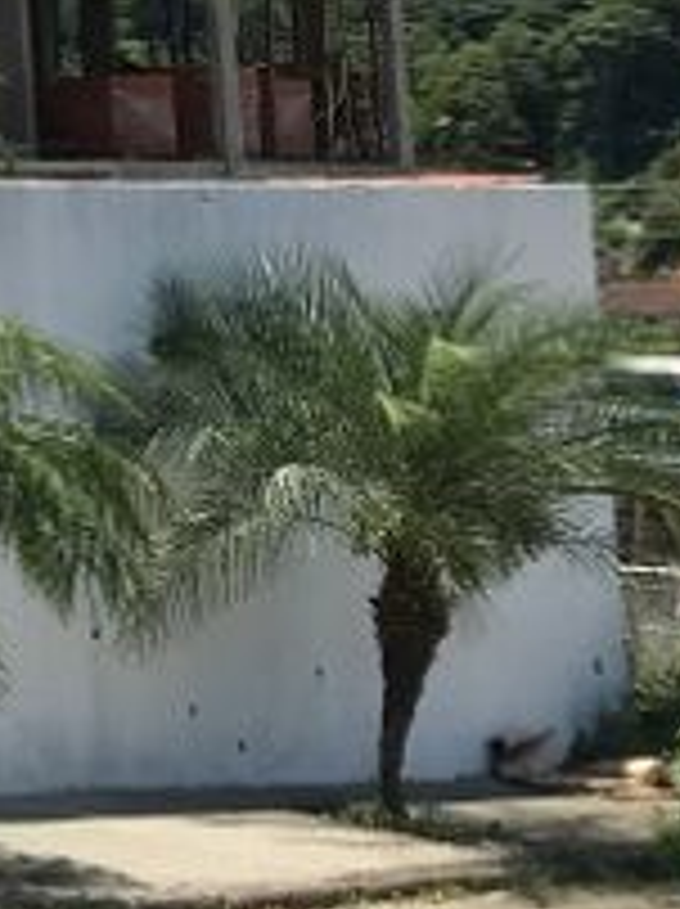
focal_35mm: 111
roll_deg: +0.3
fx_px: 2913
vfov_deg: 17.0
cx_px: -986
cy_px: -173
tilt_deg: +8.4
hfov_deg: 11.1
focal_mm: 3.99
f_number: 1.8
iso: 20
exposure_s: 1/2907
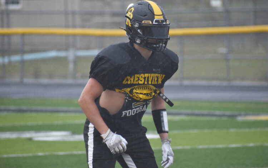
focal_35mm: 460
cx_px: 134
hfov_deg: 4.6
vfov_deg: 2.9
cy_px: 78
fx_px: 3359
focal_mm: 300
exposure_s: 1/400
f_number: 6.3
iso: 200
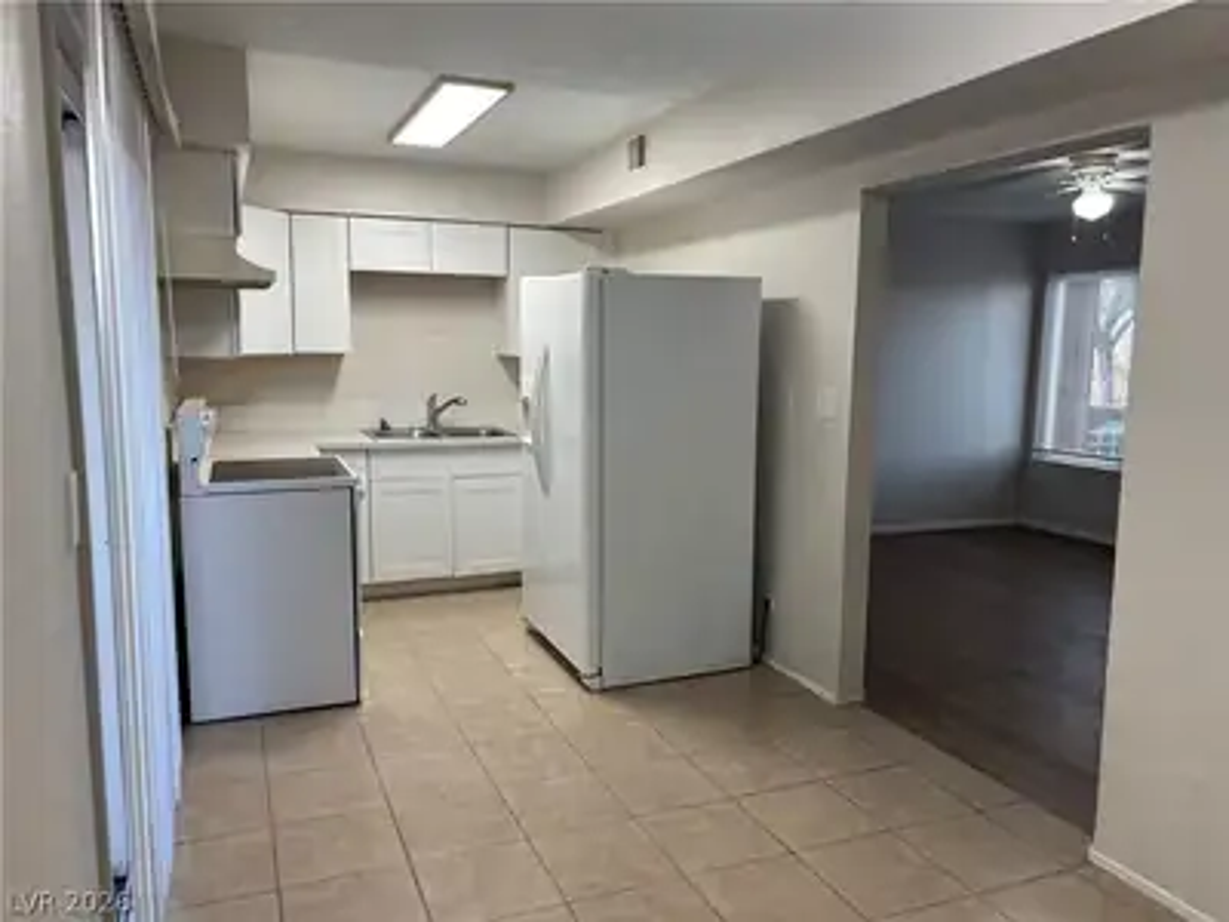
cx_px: 614
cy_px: 461
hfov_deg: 67.3
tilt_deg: -7.5
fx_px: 923
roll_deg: -1.2
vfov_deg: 53.1
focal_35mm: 26
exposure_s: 1/120
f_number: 1.6
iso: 100
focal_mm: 5.96
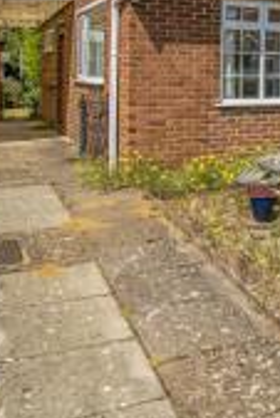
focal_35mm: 45
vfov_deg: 42.5
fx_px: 524
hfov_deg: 27.2
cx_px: 315
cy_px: 115
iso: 100
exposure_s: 1/640
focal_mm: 16
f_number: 13
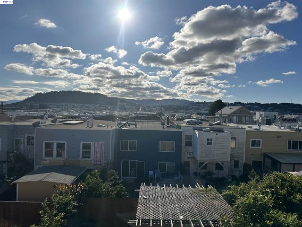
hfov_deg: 71.6
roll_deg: -2.0
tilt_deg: -0.5
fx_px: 209
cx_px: 151
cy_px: 114
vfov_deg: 56.8
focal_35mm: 24
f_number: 1.78
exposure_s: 1/18519
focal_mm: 6.86
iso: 100
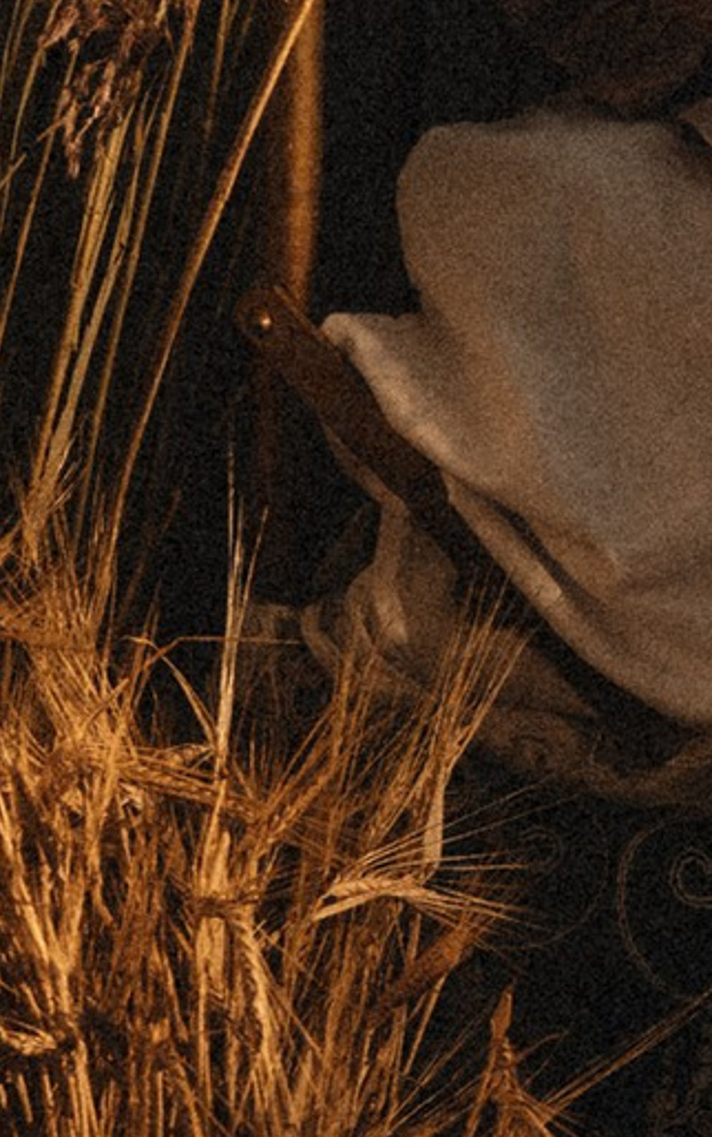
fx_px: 6602
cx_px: 1831
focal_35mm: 213
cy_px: 321
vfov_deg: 9.8
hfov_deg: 5.9
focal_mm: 28
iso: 800
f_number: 2.8
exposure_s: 1/200
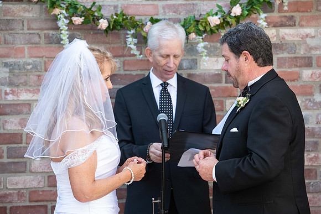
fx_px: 1249
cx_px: 160
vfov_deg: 9.8
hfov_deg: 14.7
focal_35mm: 140
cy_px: 107
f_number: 5
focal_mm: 140
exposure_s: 1/640
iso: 1250
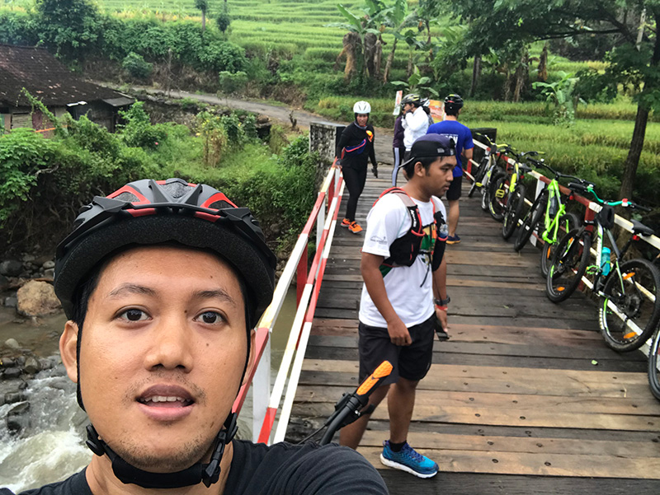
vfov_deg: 44.2
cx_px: 330
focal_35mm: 32
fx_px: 610
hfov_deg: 56.8
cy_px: 248
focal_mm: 2.87
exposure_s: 1/100
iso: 25
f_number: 2.2
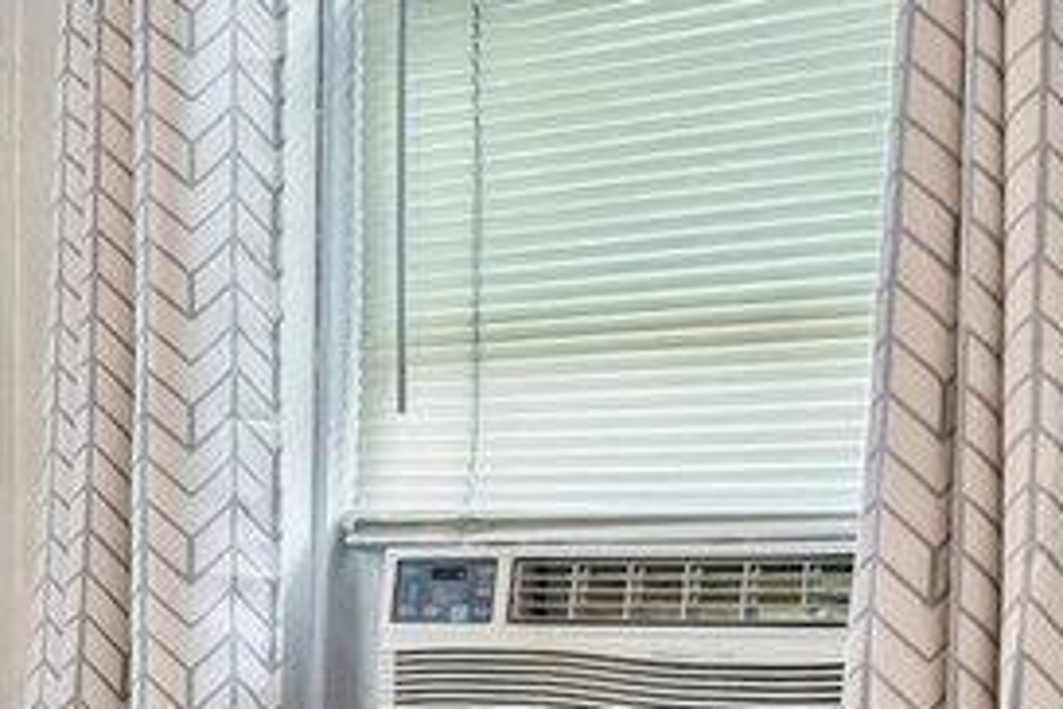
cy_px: 686
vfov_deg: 15.1
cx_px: -2021
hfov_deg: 12.0
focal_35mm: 89
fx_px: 2628
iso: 500
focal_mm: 10
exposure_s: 1/6
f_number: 8
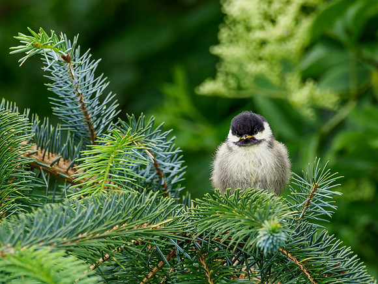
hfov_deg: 1.7
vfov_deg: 1.3
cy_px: 130
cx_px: 233
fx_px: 12490
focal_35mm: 1144
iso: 400
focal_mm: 300
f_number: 4.5
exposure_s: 1/320
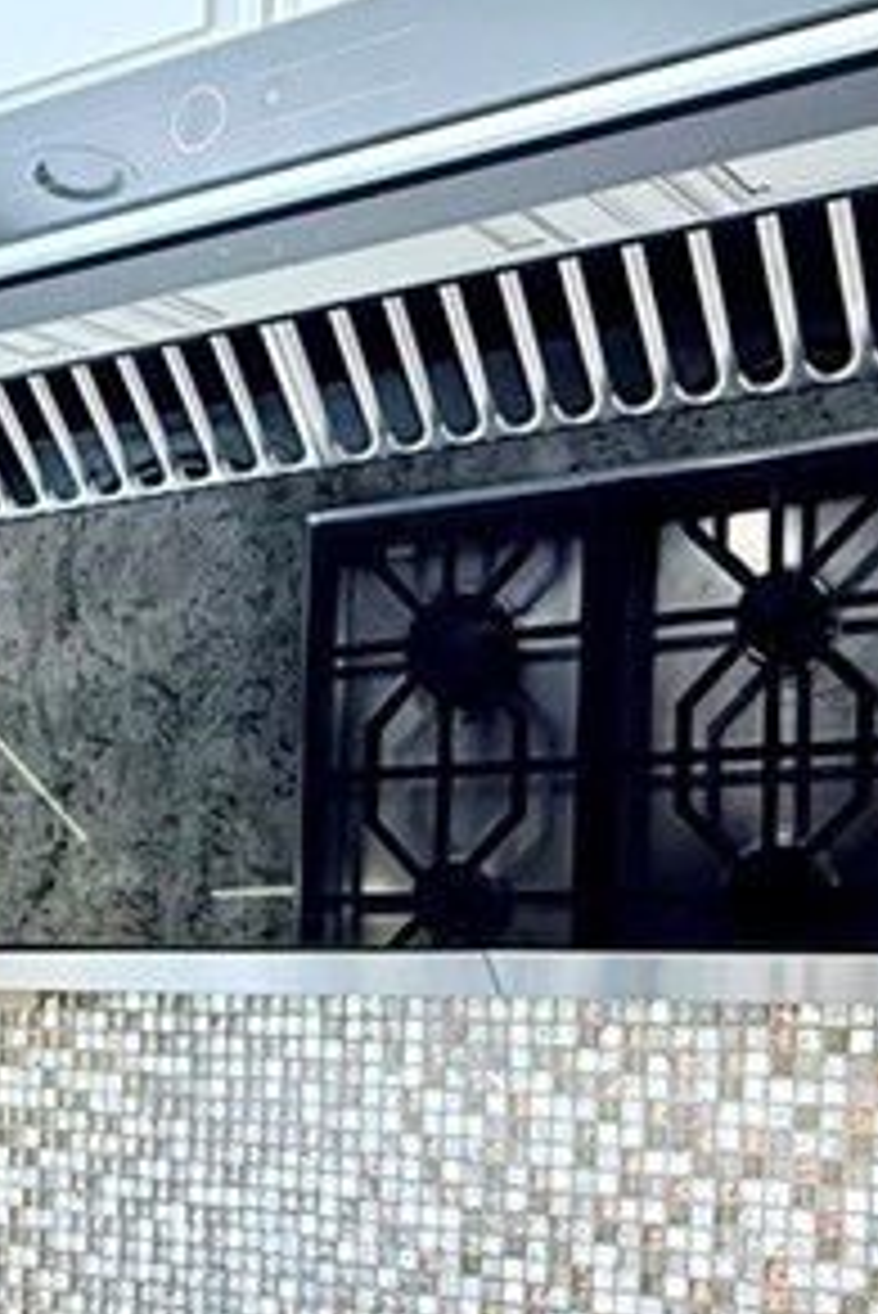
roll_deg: -1.5
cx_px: 230
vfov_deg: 37.6
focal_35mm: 51
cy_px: 1030
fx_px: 1863
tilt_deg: -0.6
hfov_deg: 26.2
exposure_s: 1/120
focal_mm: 2.22
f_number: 2.2
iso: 250
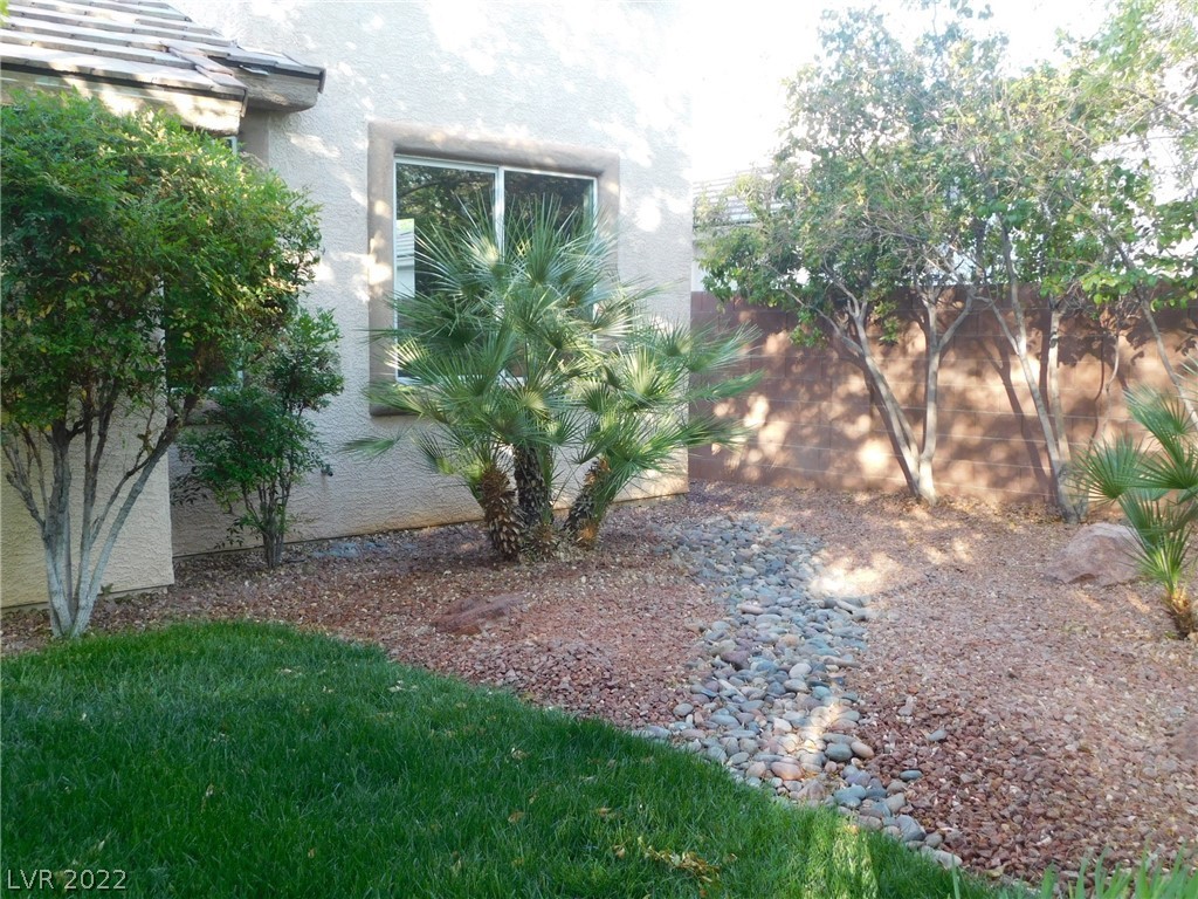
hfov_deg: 51.4
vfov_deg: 39.7
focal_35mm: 36
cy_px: 450
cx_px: 599
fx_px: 1246
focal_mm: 6.3
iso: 125
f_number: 3.5
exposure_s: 1/40
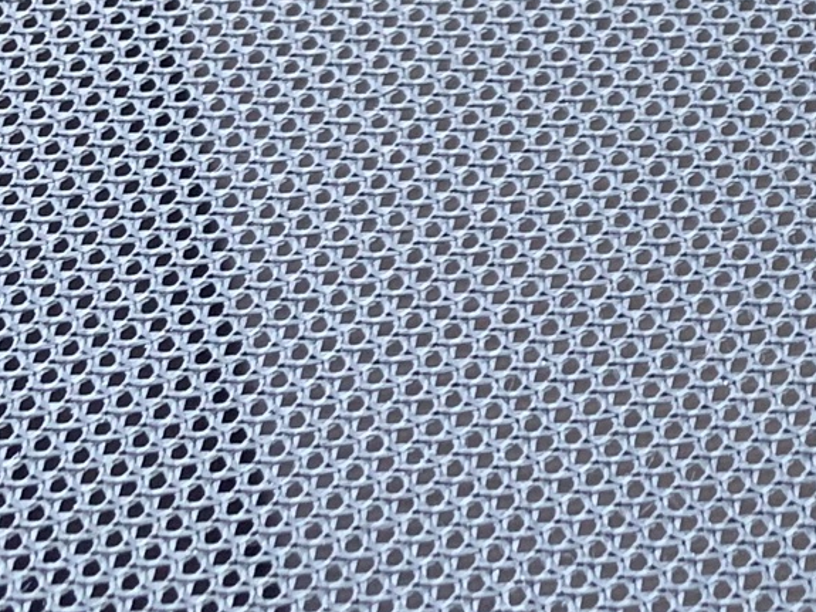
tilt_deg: -47.3
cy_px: -133
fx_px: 3017
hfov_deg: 13.0
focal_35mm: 128
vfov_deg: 11.3
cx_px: 1709
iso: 100
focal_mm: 4.25
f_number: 1.8
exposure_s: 1/111
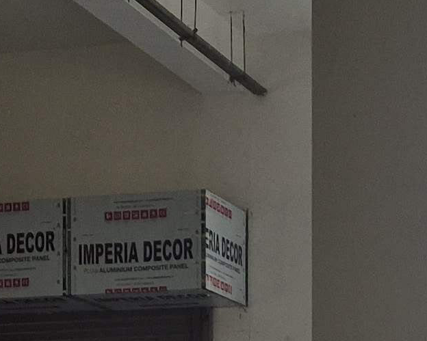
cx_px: 539
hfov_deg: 13.0
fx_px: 1820
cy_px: 608
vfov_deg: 10.1
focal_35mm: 144
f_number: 1.8
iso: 64
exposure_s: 1/180
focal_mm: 5.4
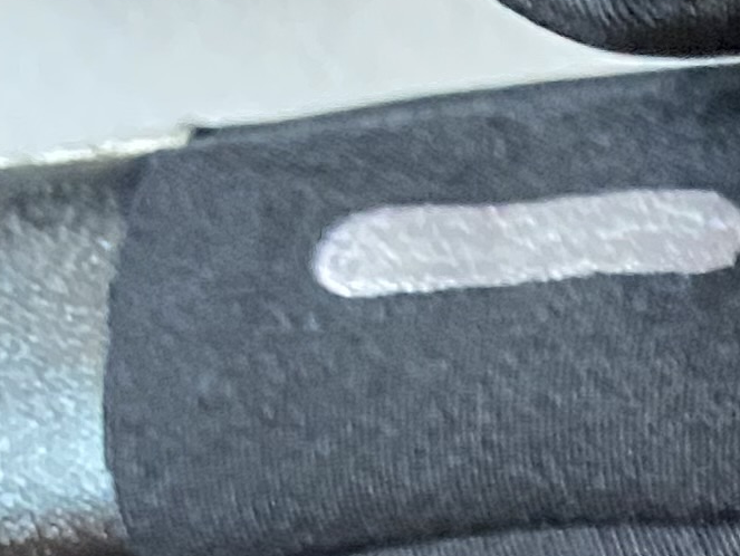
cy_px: 957
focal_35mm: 158
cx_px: 1938
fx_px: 3379
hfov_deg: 10.3
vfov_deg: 9.0
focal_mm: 4.25
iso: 500
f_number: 1.8
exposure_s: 1/44
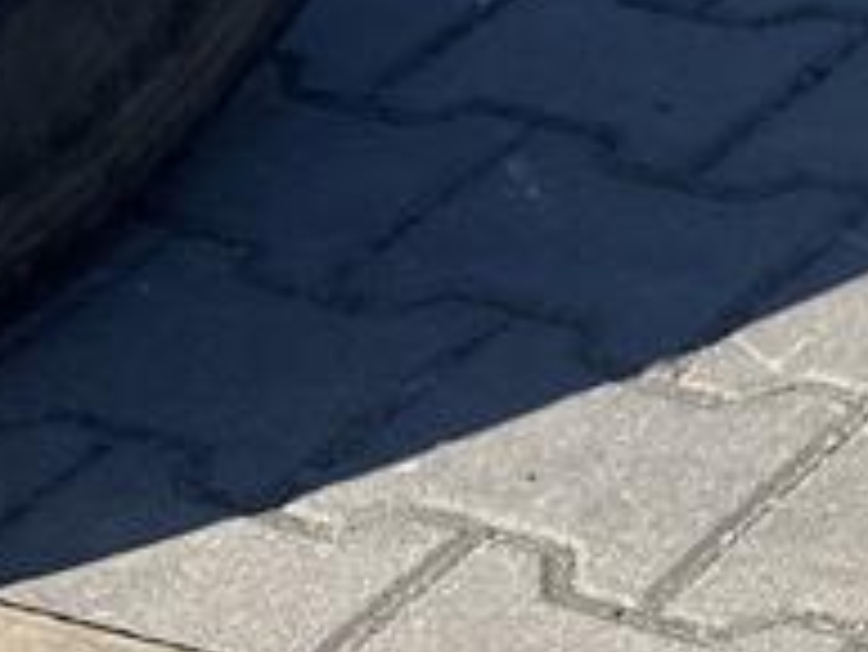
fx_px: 4090
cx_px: 1896
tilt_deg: -24.0
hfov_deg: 10.8
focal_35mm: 163
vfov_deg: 8.9
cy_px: -286
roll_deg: -1.7
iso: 32
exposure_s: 1/1447
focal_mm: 4.25
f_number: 1.8
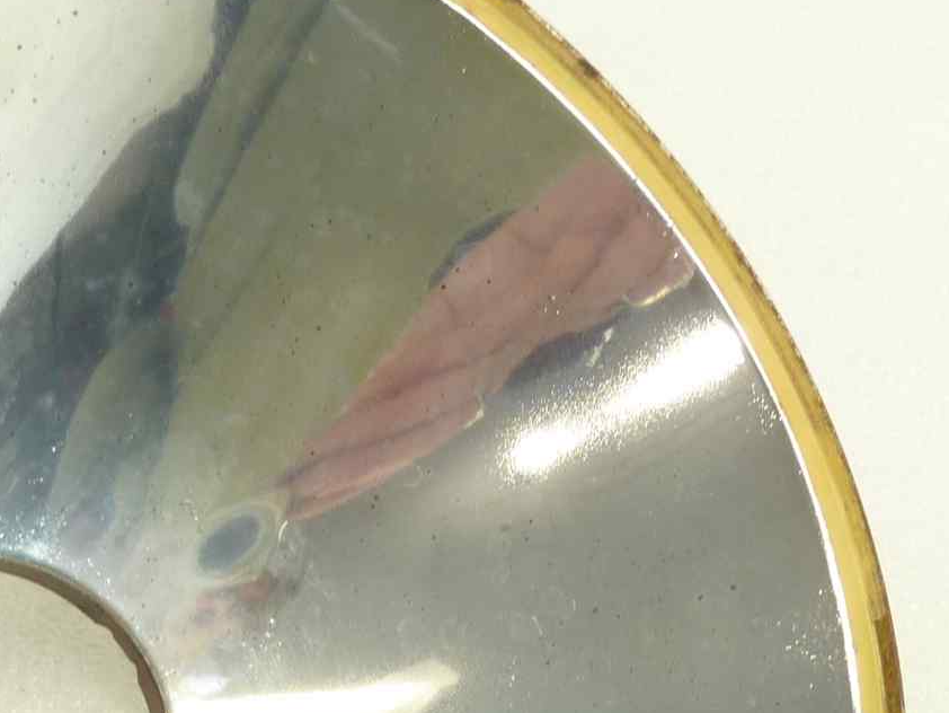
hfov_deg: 25.6
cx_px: 449
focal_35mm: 76
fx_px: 2084
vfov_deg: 19.1
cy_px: 601
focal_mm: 4.1
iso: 80
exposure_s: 1/20
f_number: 3.3
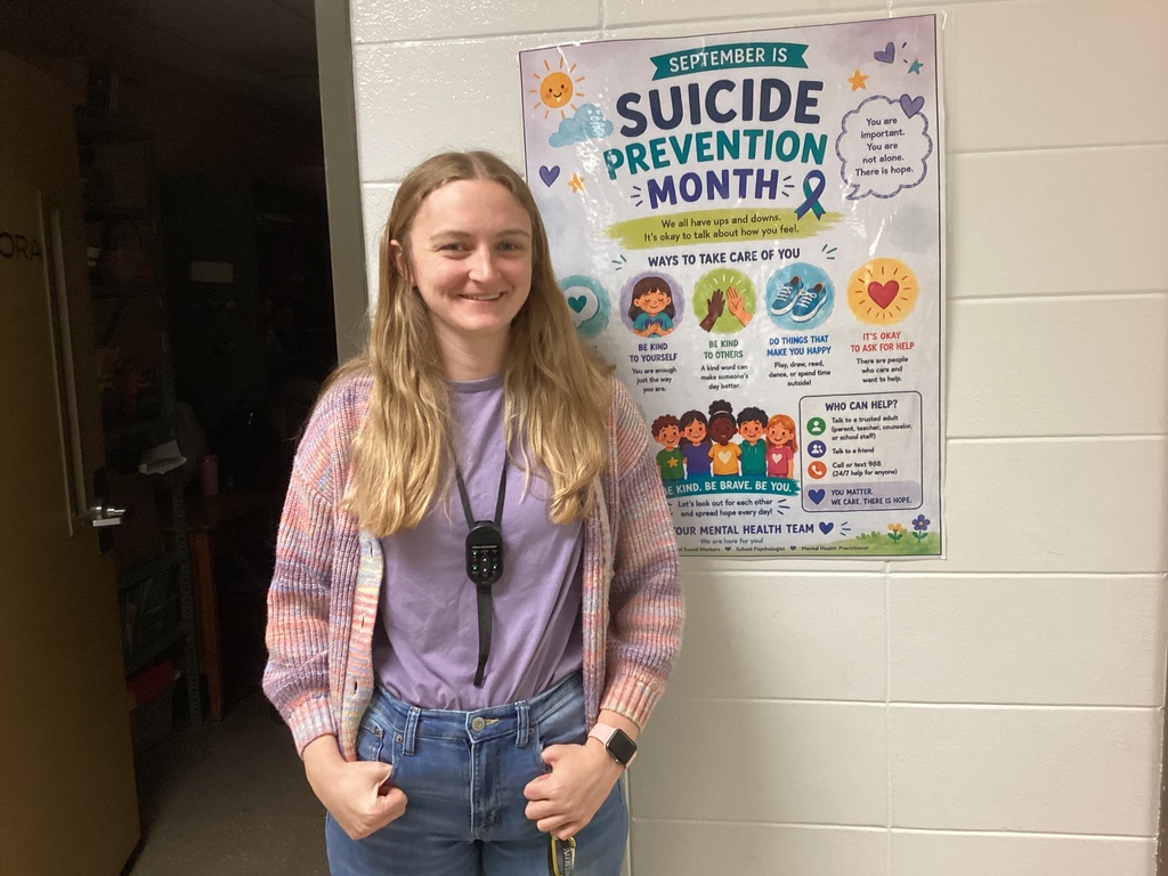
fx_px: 1046
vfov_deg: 45.4
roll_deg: +1.8
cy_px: 438
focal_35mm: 31
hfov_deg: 58.4
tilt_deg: -7.9
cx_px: 584
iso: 250
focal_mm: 3.3
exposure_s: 1/50
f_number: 2.4
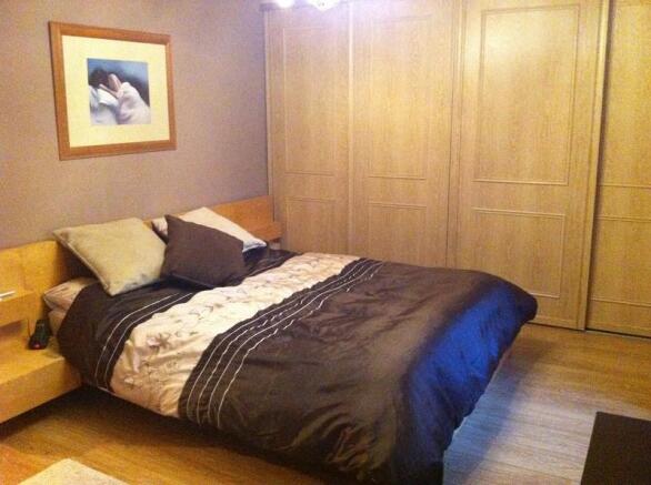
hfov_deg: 52.7
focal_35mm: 35
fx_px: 657
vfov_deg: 40.6
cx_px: 326
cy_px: 242
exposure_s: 1/17
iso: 1000
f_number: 2.8
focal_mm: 3.85
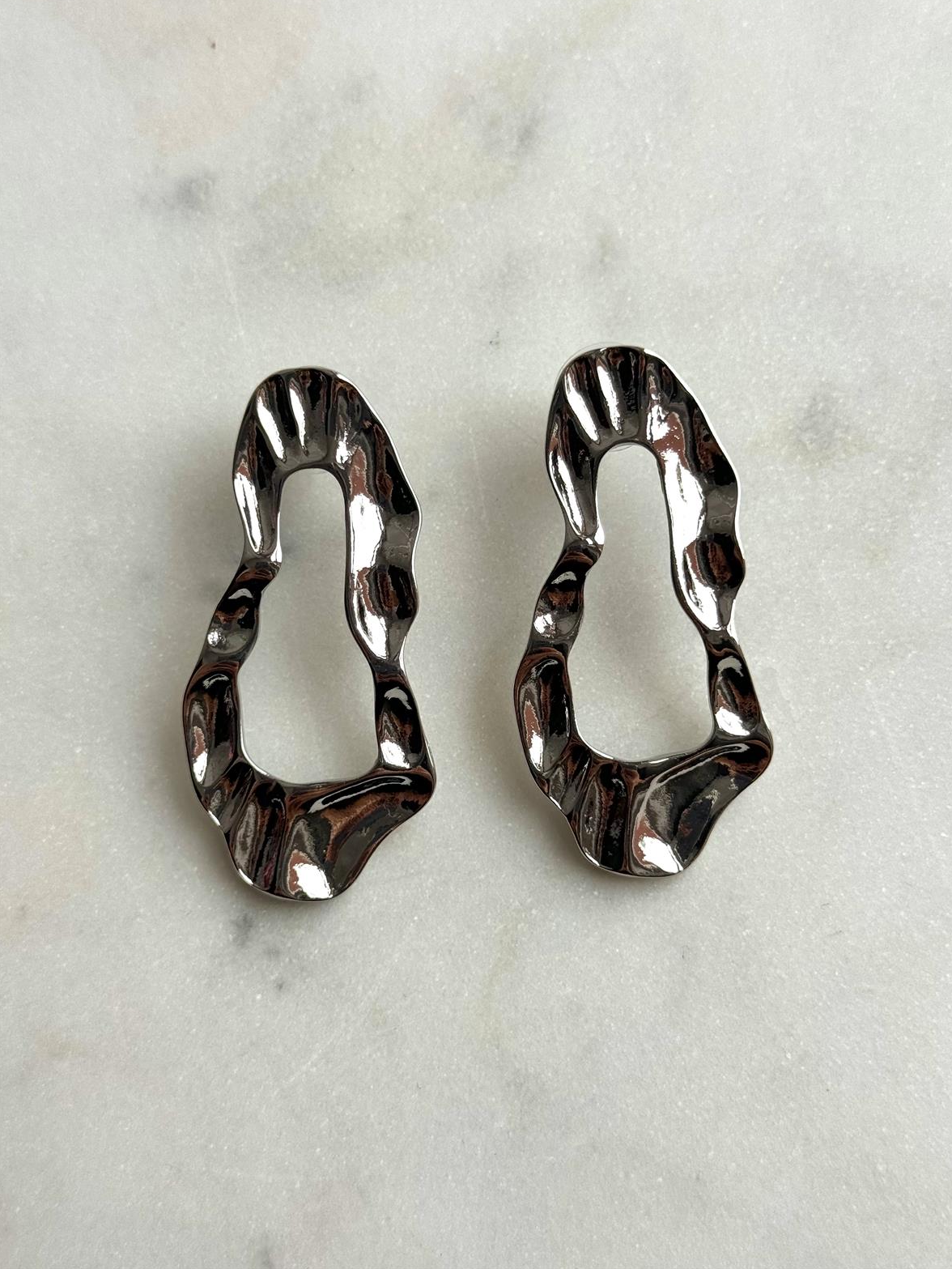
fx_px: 1796
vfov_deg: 38.9
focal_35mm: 49
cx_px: 482
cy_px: 624
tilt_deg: -79.5
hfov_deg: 29.7
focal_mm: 6.86
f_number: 1.78
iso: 64
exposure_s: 1/664
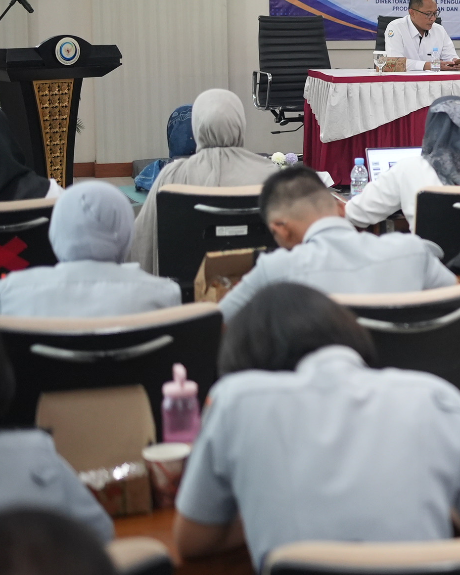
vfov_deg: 19.3
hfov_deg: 13.8
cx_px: 845
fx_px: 1685
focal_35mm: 99
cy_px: 158
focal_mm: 35
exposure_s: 1/183
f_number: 1.4
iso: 1250
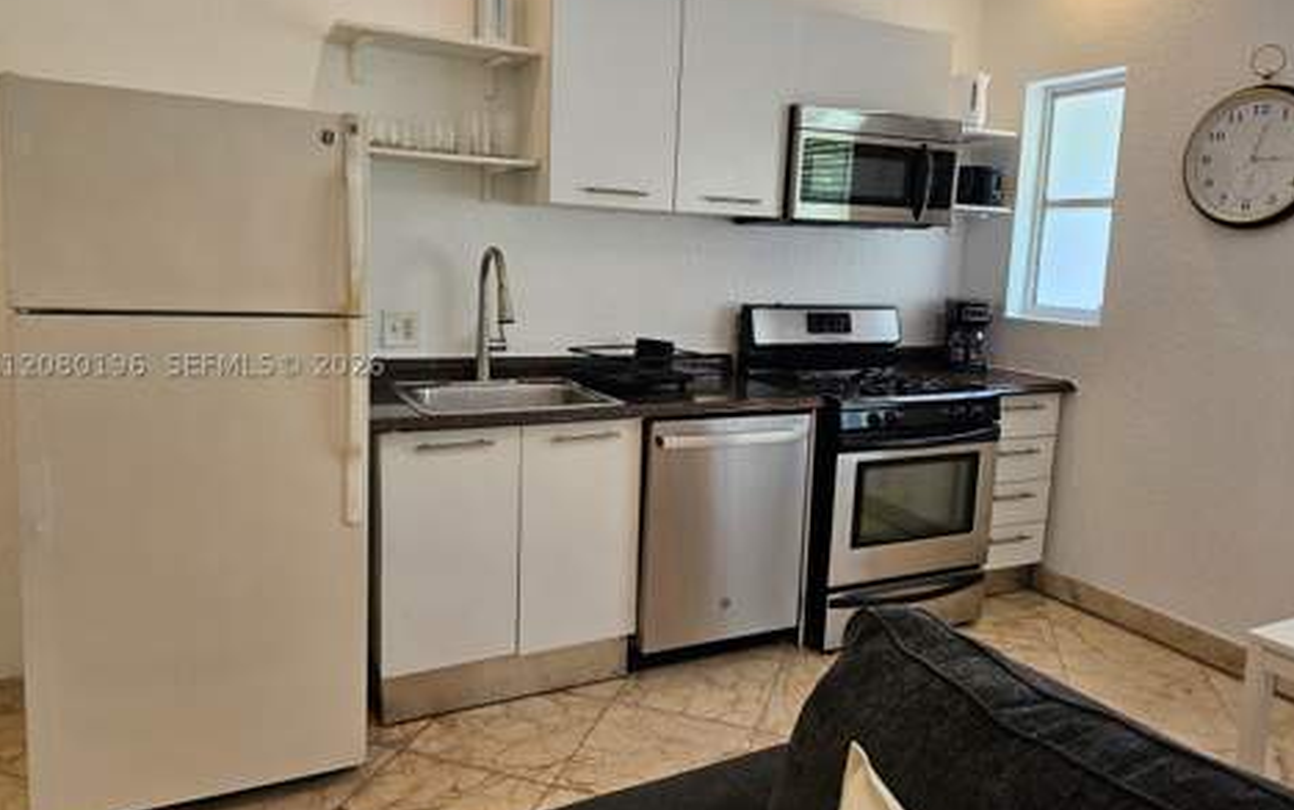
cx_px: 639
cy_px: 365
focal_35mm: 25
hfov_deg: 72.5
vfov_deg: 49.3
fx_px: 882
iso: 125
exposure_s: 1/120
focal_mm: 6.3
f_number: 1.7
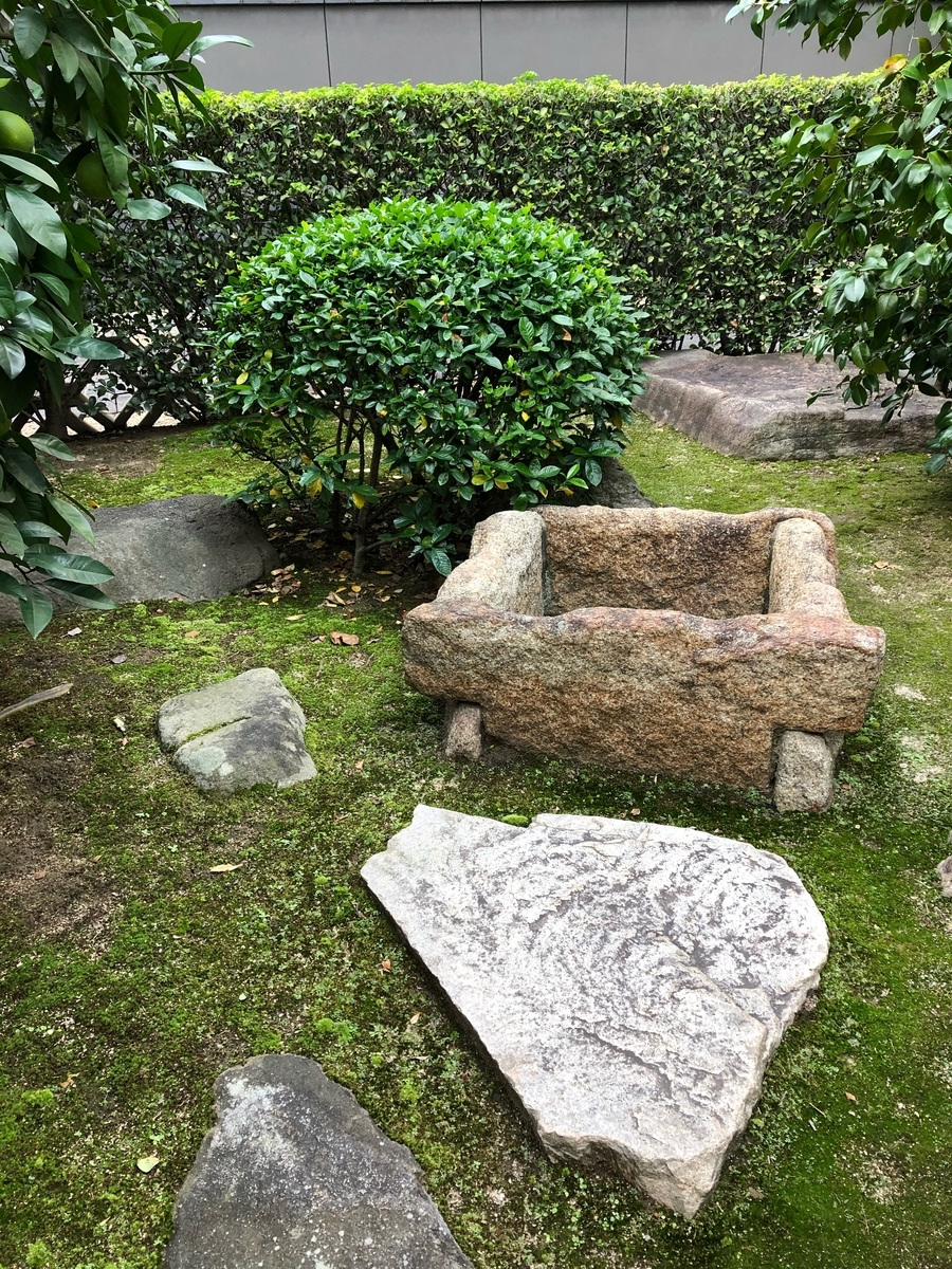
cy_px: 634
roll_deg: +3.4
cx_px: 476
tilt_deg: -23.8
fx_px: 1027
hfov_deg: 49.7
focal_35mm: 28
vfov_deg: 63.4
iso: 25
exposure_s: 1/40
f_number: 1.8
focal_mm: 3.99
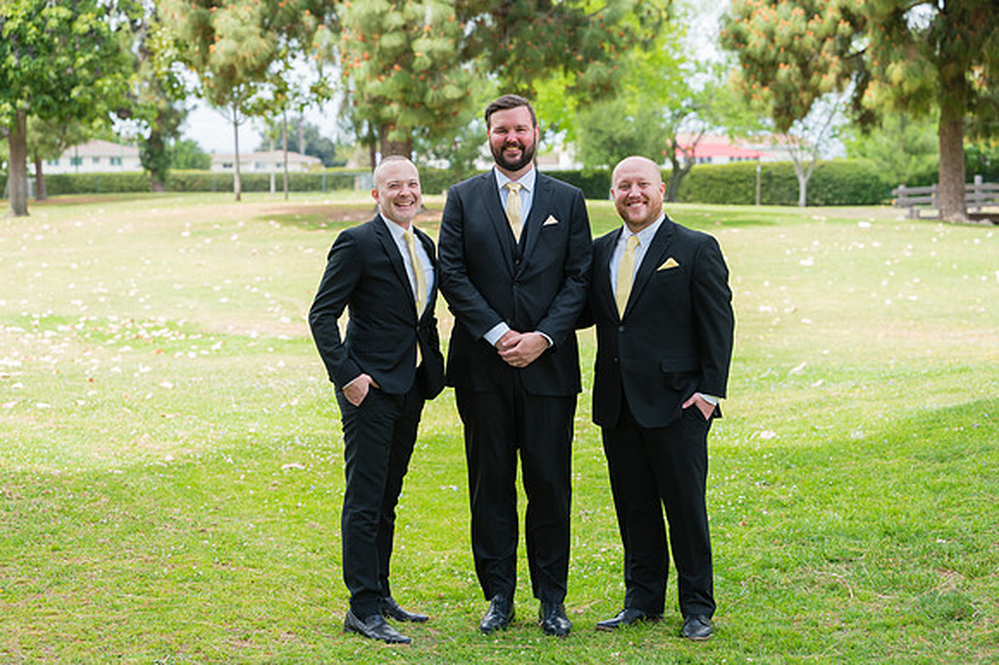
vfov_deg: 19.4
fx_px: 1941
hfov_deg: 28.9
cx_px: 500
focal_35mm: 70
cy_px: 332
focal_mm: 70
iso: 500
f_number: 4
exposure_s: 1/1600
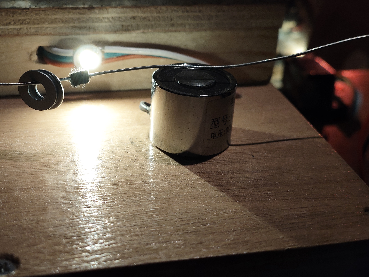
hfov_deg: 31.7
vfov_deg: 24.0
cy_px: 124
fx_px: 650
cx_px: 163
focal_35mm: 61
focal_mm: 7.1
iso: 1317
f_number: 2
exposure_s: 1/50
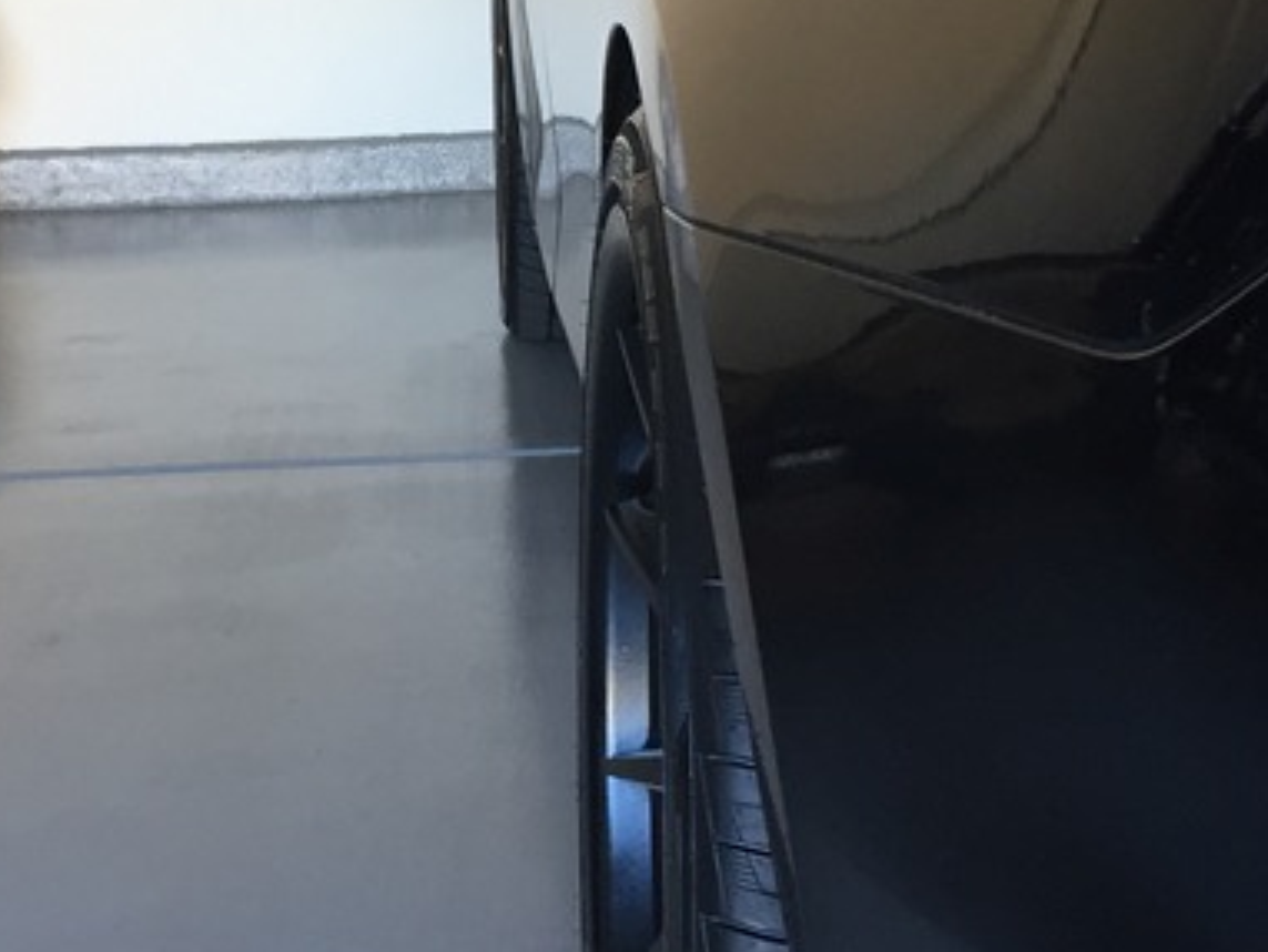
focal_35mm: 78
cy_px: 296
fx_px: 2858
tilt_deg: -10.0
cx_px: 433
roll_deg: +2.7
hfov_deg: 24.9
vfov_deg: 18.8
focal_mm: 4.15
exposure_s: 1/30
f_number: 2.2
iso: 32
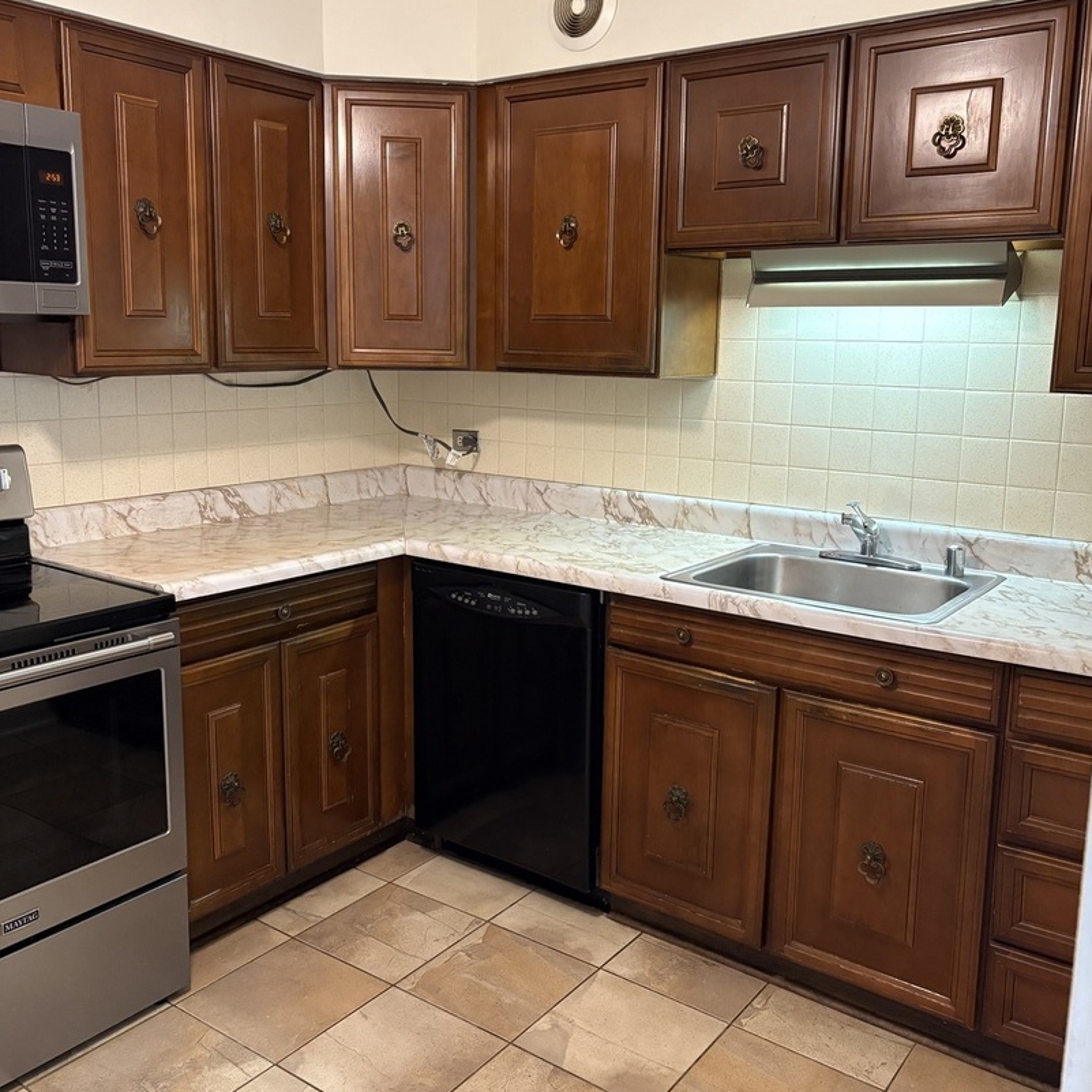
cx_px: 551
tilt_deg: -11.2
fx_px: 1106
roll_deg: -0.2
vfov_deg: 52.5
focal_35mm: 31
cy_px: 513
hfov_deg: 52.5
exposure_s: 1/60
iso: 320
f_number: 1.6
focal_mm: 5.96
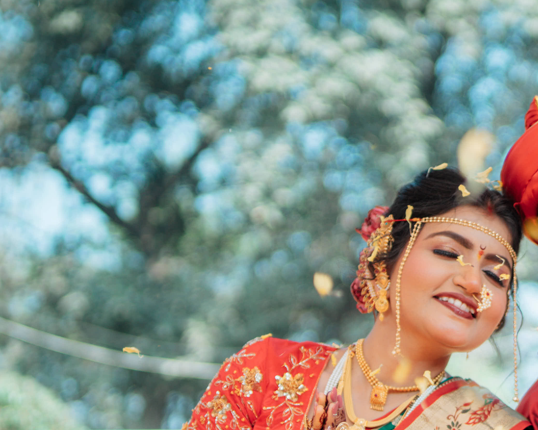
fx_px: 1640
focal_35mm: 103
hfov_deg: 18.0
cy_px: 359
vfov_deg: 14.8
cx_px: 582
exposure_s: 1/2000
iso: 100
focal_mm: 35
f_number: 1.4
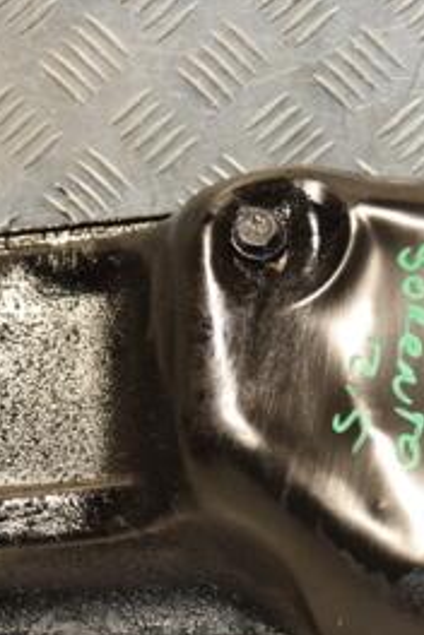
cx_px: 361
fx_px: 2526
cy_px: 414
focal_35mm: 143
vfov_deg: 14.3
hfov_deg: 9.6
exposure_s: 1/160
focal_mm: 42
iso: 800
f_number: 4.8
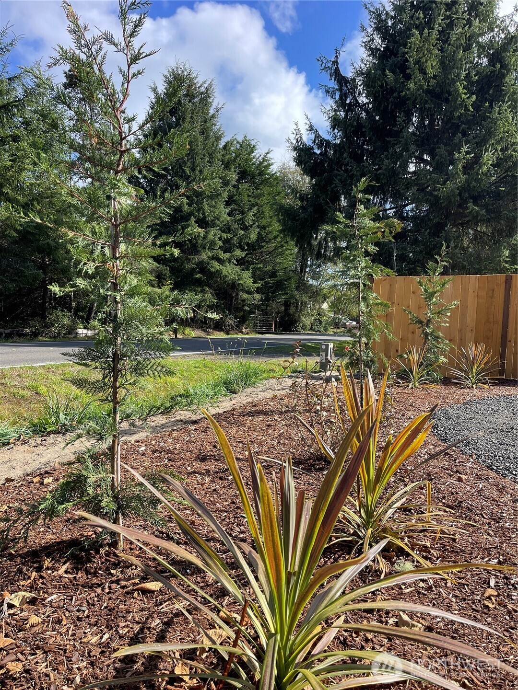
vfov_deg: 69.4
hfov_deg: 54.9
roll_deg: -2.3
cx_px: 259
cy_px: 345
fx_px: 499
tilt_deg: -3.1
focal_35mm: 25
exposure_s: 1/1279
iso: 32
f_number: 1.6
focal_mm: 5.1
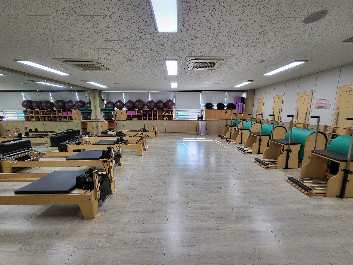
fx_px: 133
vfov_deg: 89.9
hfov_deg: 106.2
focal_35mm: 13
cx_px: 176
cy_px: 132
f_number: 2.2
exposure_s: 1/60
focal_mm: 1.74
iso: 64
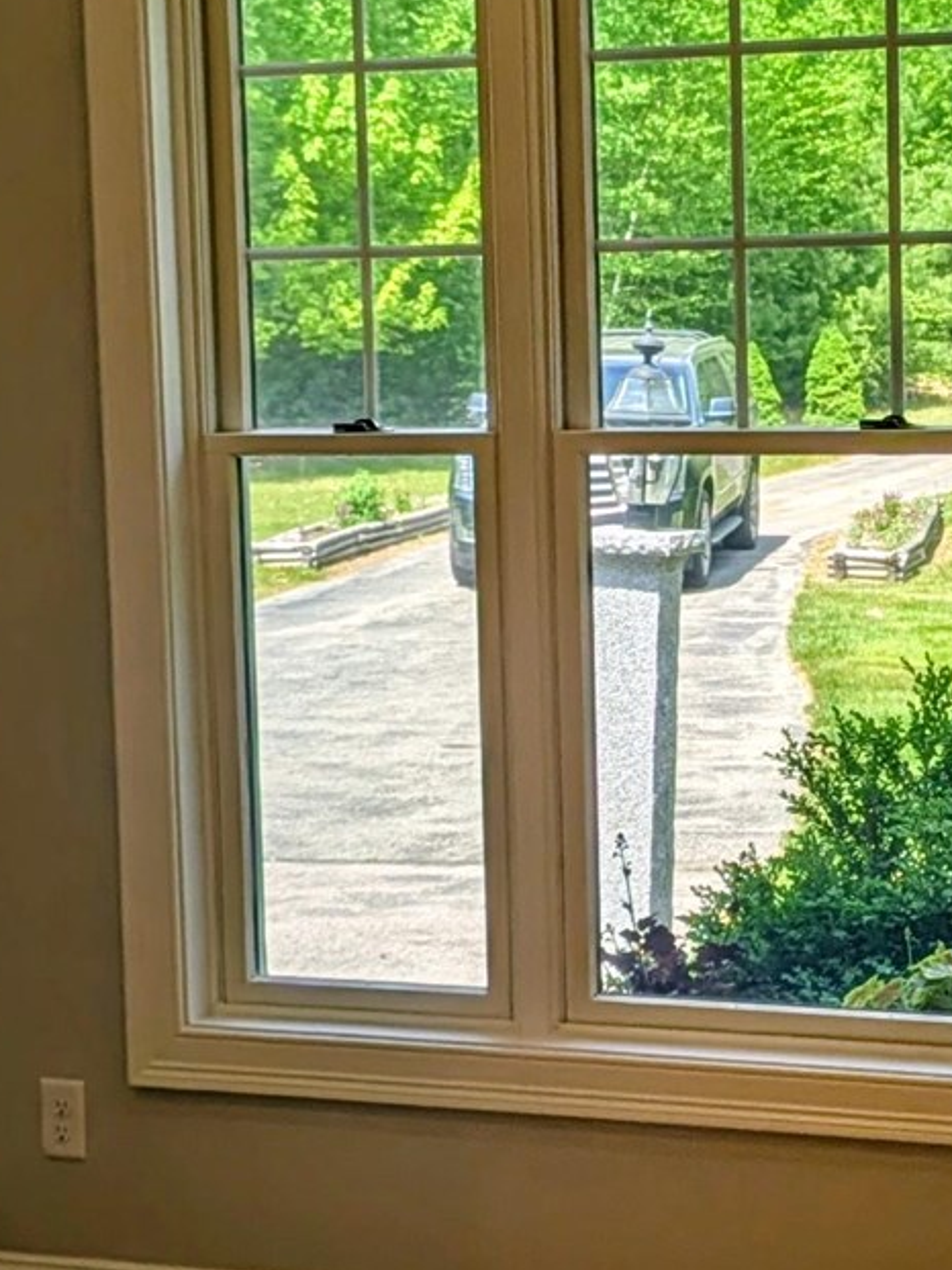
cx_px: 885
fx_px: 3262
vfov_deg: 22.0
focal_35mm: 89
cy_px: 656
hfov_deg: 16.4
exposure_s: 1/591
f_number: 1.7
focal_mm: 4.53
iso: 42
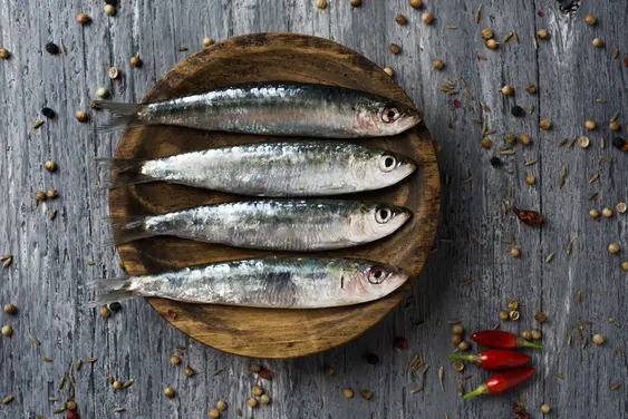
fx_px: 1047
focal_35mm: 60
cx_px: 314
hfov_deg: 33.4
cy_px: 210
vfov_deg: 22.6
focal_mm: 60
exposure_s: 1/125
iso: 64
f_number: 11
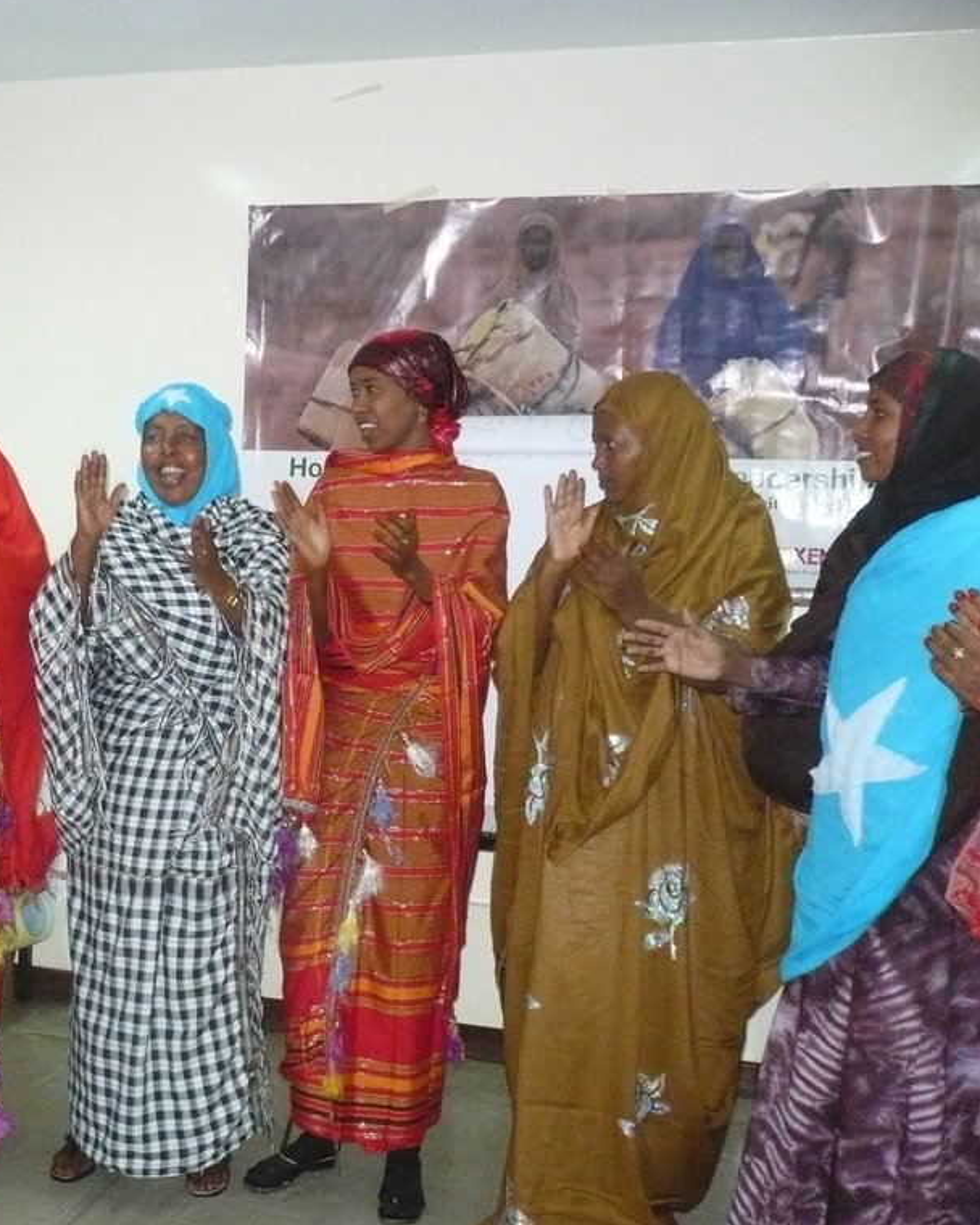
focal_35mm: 46
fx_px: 1668
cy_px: 609
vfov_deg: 40.3
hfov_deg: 31.8
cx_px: 184
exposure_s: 1/30
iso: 640
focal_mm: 5.8
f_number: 2.8
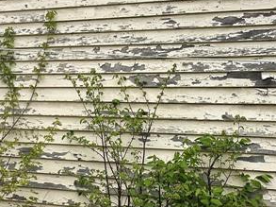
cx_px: 120
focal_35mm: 49
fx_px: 390
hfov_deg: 38.9
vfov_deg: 29.3
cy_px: 63
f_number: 2.2
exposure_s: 1/1319
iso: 50
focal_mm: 2.22
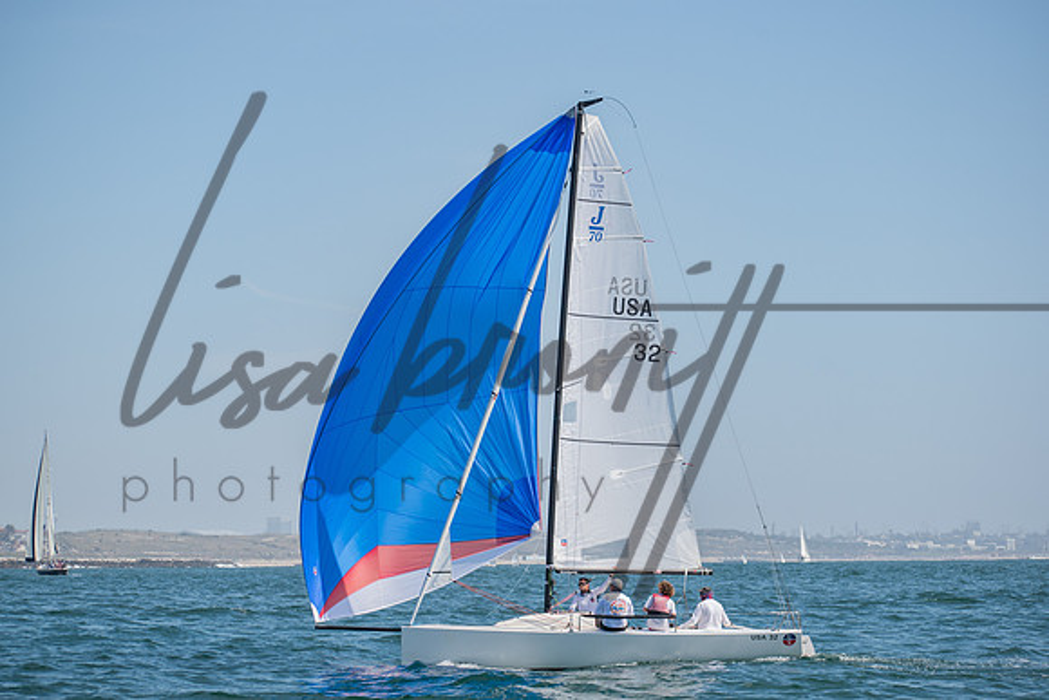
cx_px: 524
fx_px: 3574
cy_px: 350
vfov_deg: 11.2
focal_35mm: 123
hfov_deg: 16.7
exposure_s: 1/1000
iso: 200
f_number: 6.3
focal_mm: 80
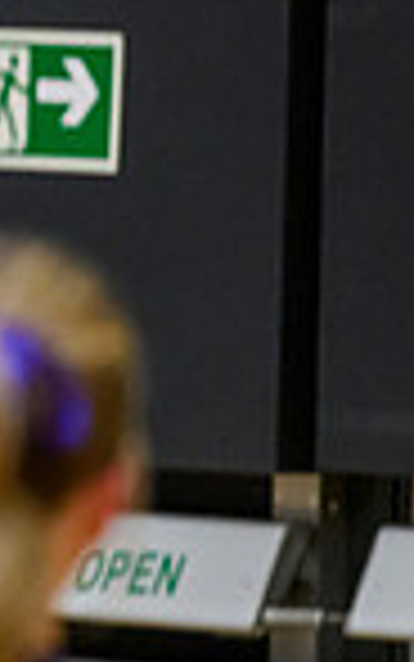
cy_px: 189
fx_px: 16899
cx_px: -893
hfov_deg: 1.4
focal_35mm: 937
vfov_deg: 2.2
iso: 6400
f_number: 2.8
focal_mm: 200
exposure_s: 1/1000
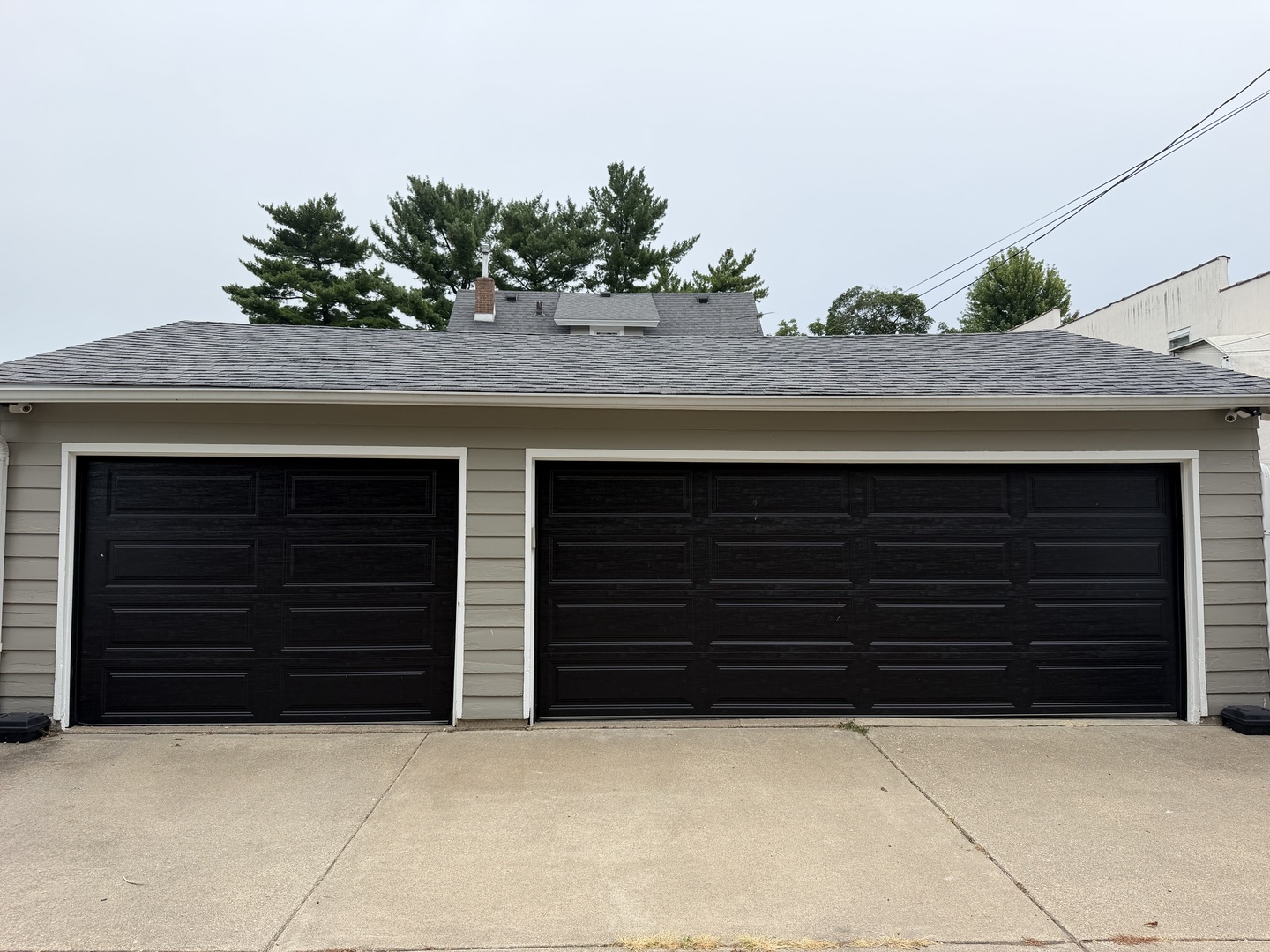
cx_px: 635
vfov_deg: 56.8
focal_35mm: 24
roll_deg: +0.9
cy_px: 476
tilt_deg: +1.9
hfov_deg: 71.6
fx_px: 881
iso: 80
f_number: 1.78
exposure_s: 1/2370
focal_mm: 6.76
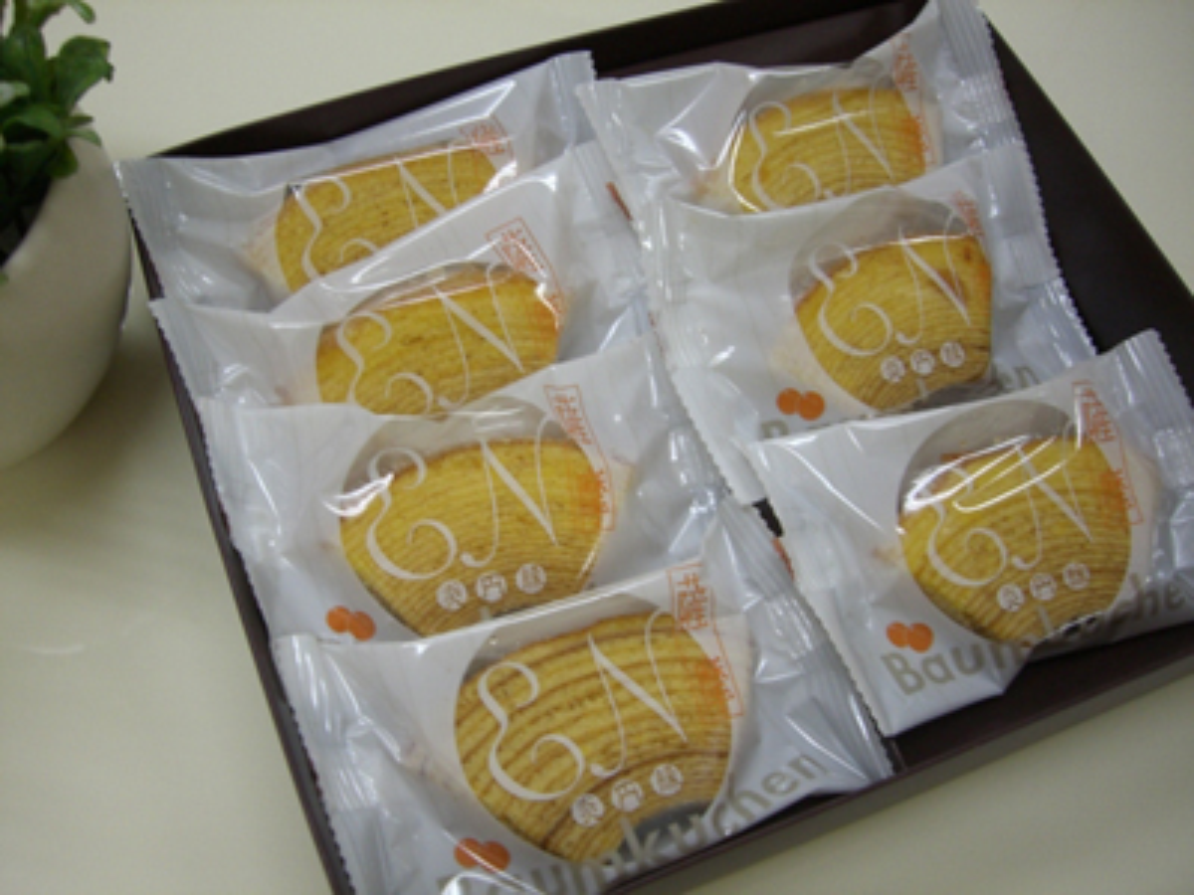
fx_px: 1311
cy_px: 448
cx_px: 597
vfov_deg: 37.7
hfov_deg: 49.0
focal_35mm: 38
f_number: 2.7
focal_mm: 6.2
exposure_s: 1/60
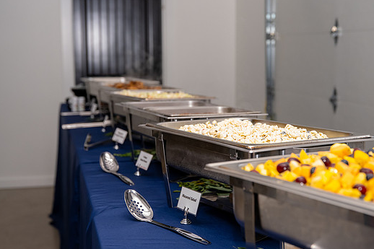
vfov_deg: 20.9
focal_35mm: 65
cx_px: 196
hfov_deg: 31.0
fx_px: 675
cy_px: 125
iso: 3200
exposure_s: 1/400
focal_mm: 58
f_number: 4
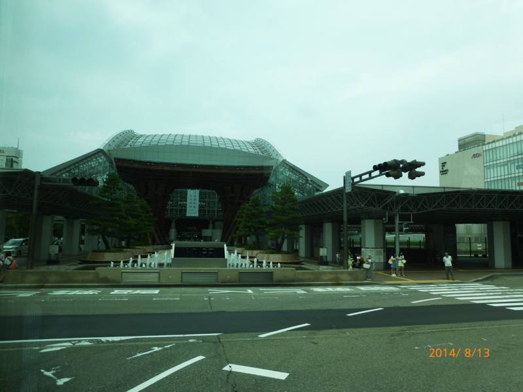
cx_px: 262
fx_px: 363
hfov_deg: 71.6
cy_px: 196
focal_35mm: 24
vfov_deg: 56.8
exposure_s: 1/400
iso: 100
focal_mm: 4.3
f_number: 4
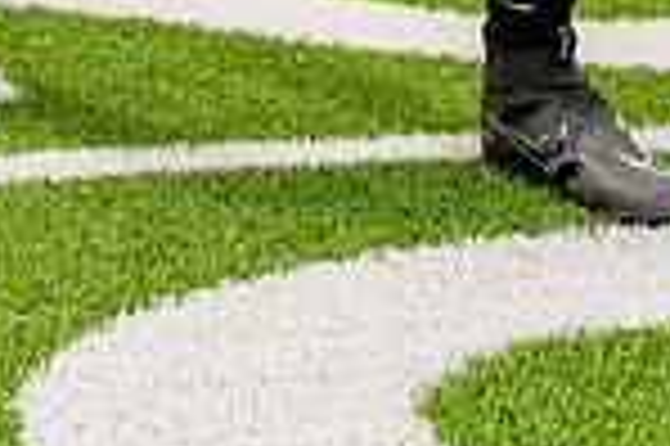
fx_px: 3309
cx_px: 108
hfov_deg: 11.5
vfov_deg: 7.3
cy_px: -509
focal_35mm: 178
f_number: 5.6
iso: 125
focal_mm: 59
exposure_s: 1/800
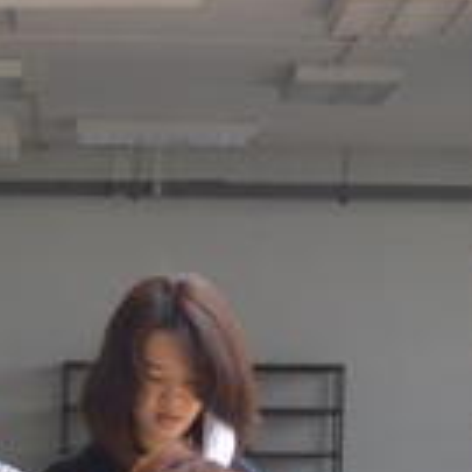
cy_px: 783
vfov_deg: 9.2
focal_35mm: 184
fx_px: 2838
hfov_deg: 9.3
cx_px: -178
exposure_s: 1/400
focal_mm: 26
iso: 400
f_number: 4.2
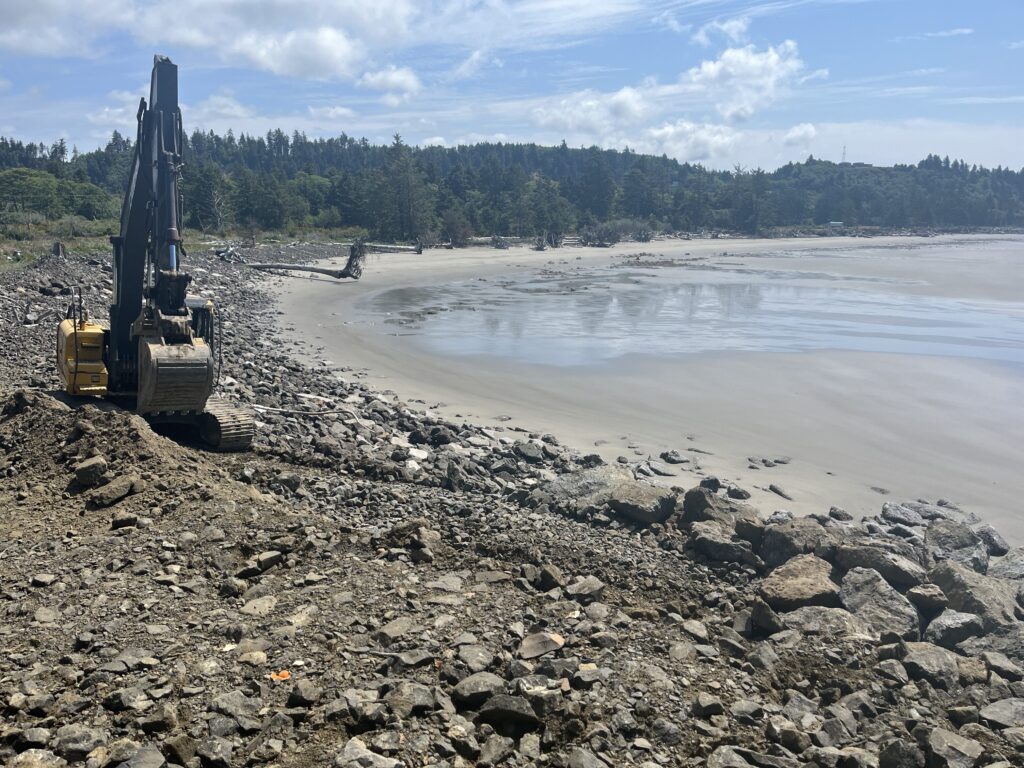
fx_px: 769
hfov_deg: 67.3
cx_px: 512
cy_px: 384
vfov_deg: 53.1
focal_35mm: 26
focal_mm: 5.1
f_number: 1.6
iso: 50
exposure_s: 1/4854
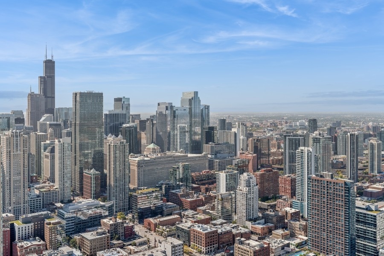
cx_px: 192
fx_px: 373
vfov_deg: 37.9
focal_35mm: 35
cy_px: 128
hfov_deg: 54.4
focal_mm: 35
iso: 200
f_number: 8
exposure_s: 1/640
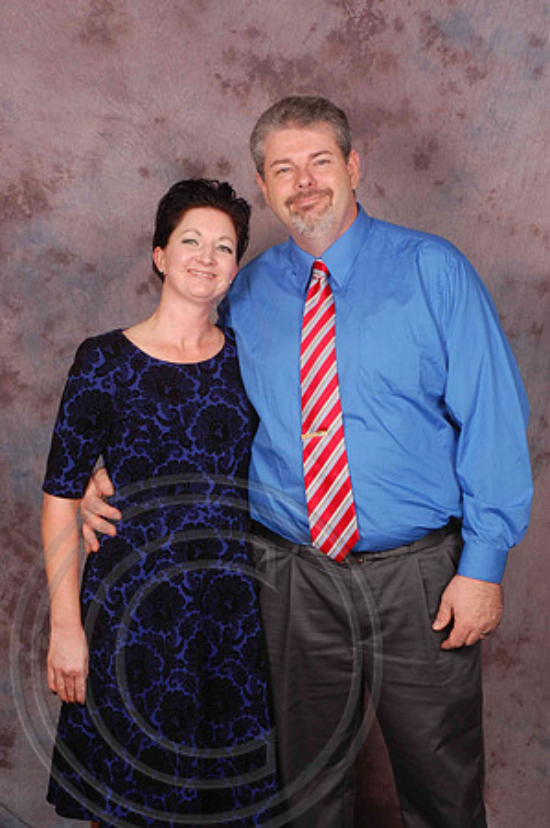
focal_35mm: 66
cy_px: 414
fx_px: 1516
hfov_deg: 20.6
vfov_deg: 30.5
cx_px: 275
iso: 200
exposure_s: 1/125
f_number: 10
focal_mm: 44
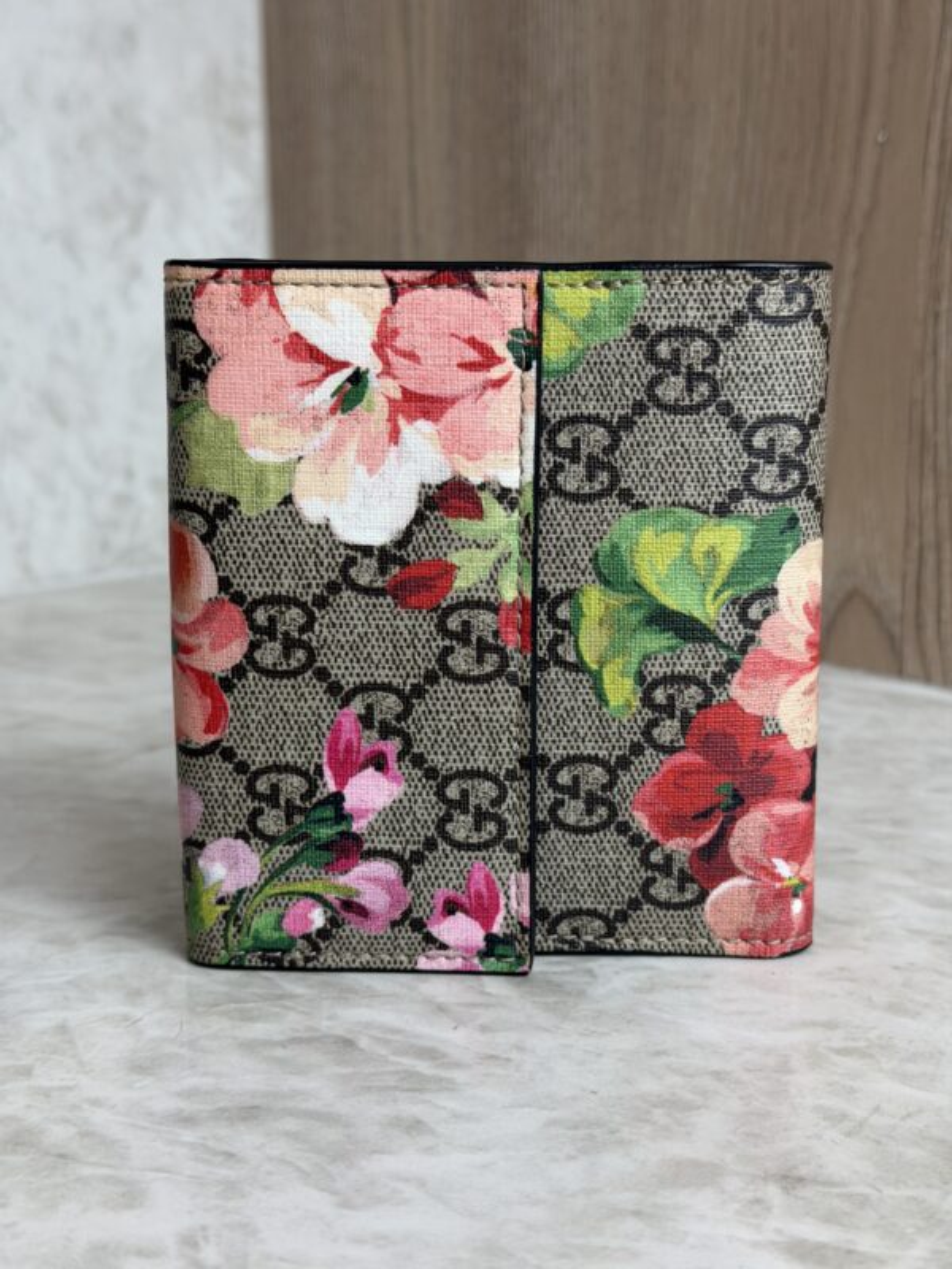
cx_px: 476
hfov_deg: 30.3
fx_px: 1760
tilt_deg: -12.9
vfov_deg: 39.7
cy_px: 634
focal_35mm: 48
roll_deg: +0.1
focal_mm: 6.76
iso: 50
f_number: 1.78
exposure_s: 1/120
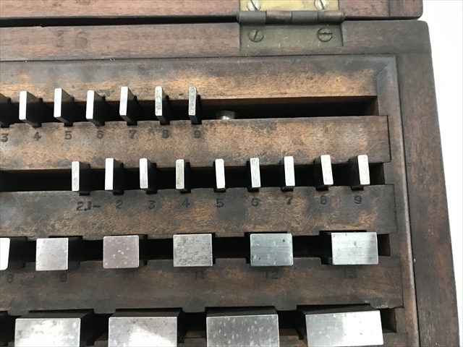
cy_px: 174
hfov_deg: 63.4
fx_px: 375
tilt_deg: -82.9
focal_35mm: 28
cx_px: 232
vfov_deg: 49.7
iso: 50
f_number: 1.8
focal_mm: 3.99
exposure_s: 1/15
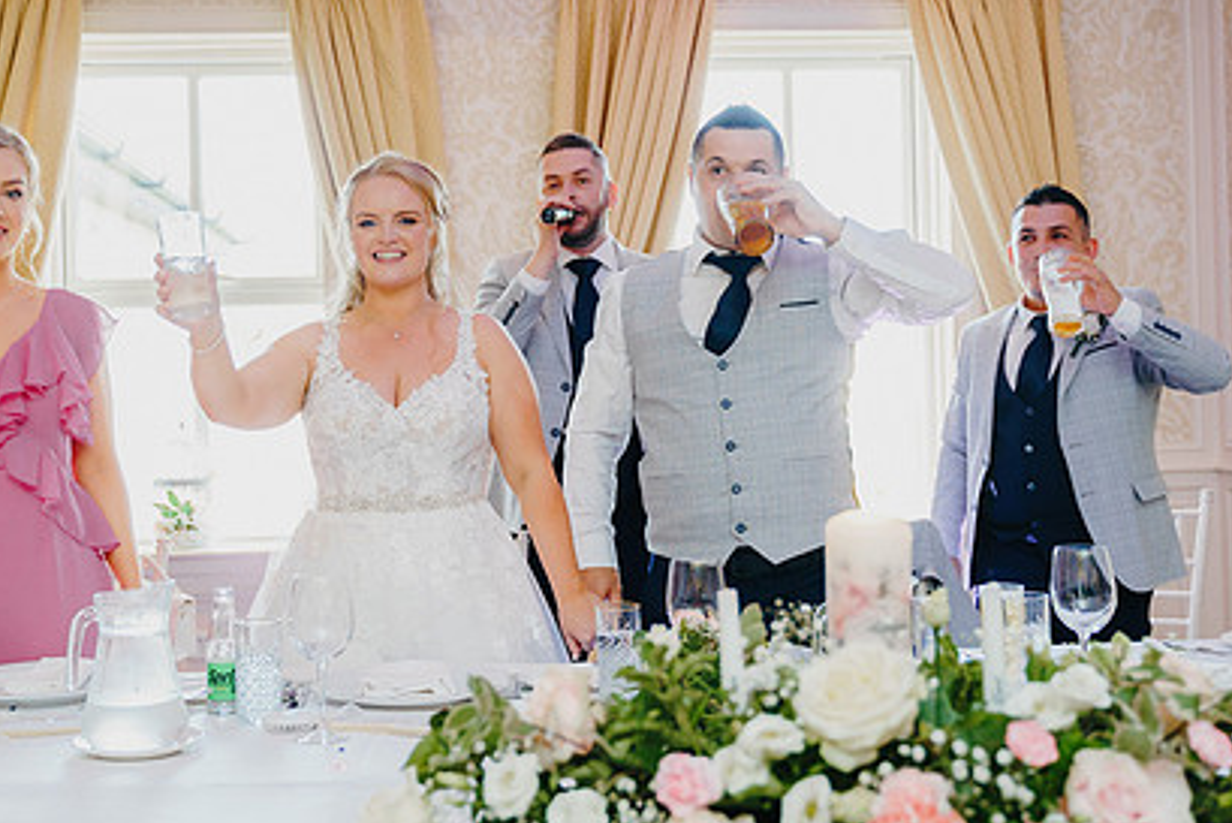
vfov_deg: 31.2
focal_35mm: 43
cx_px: 543
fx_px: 1472
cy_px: 378
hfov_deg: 45.3
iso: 2000
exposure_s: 1/200
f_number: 2.8
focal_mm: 28
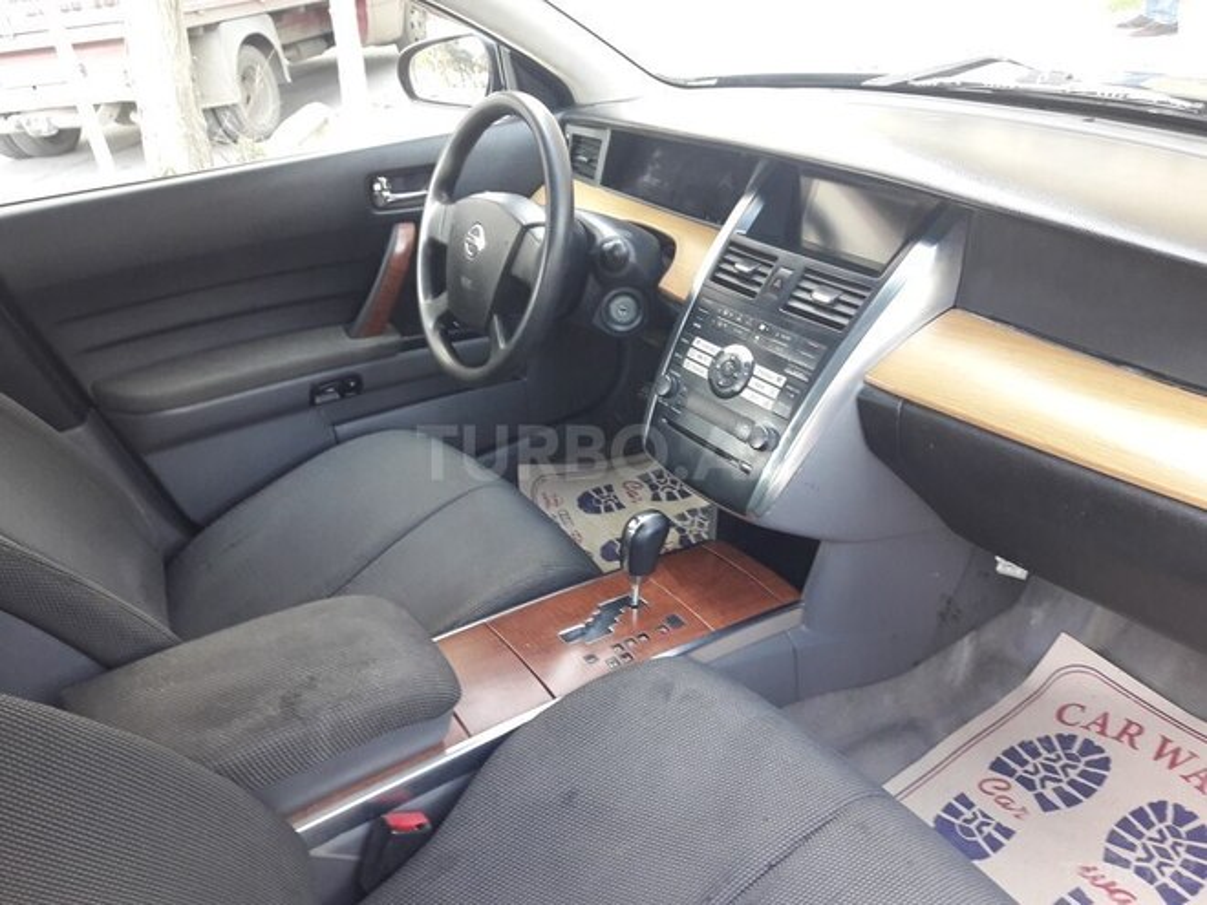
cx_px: 604
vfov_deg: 49.7
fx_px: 976
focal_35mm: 28
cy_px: 452
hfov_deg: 63.4
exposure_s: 1/33
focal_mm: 3.7
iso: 125
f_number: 1.9
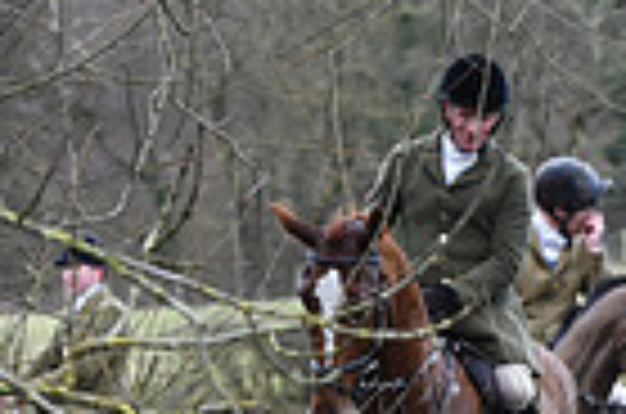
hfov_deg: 4.2
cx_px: 1229
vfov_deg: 2.8
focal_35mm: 485
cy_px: 837
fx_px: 8414
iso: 2200
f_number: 5.6
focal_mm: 116
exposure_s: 1/1250
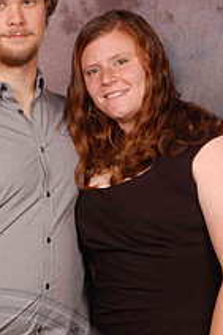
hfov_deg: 11.3
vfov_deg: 16.9
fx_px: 1126
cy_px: 239
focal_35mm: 121
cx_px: 58
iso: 200
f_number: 10
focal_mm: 38
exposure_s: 1/125
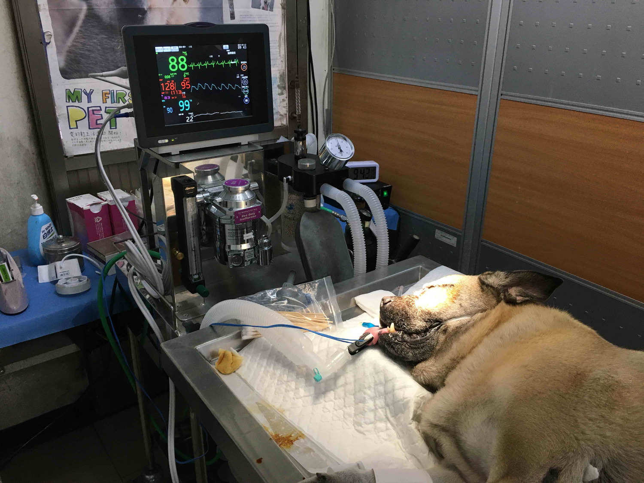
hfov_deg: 61.7
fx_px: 540
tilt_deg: -24.6
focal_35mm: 29
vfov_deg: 48.2
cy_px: 242
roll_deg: +2.9
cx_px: 322
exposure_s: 1/30
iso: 40
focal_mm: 4.15
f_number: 2.2
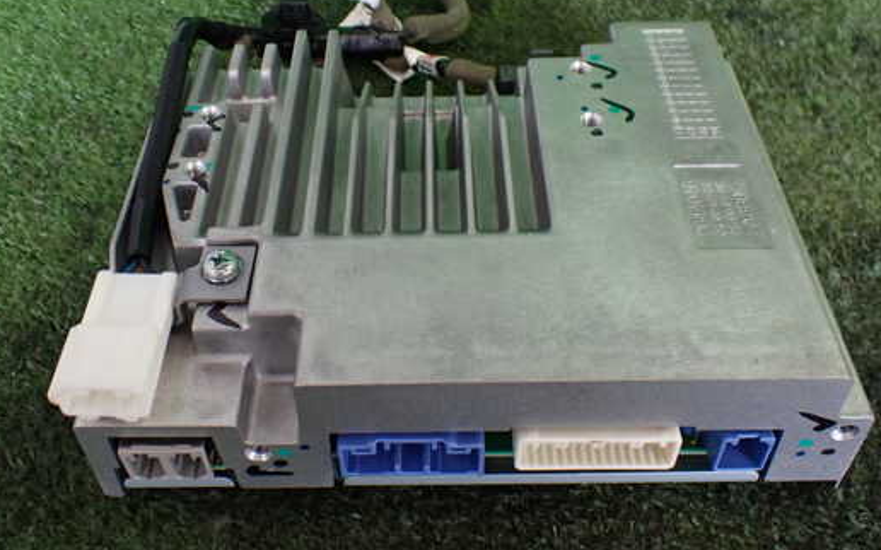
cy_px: 210
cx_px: 410
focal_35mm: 37
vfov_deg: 34.2
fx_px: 888
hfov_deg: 52.7
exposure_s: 1/125
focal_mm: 5.4
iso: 400
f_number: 2.3
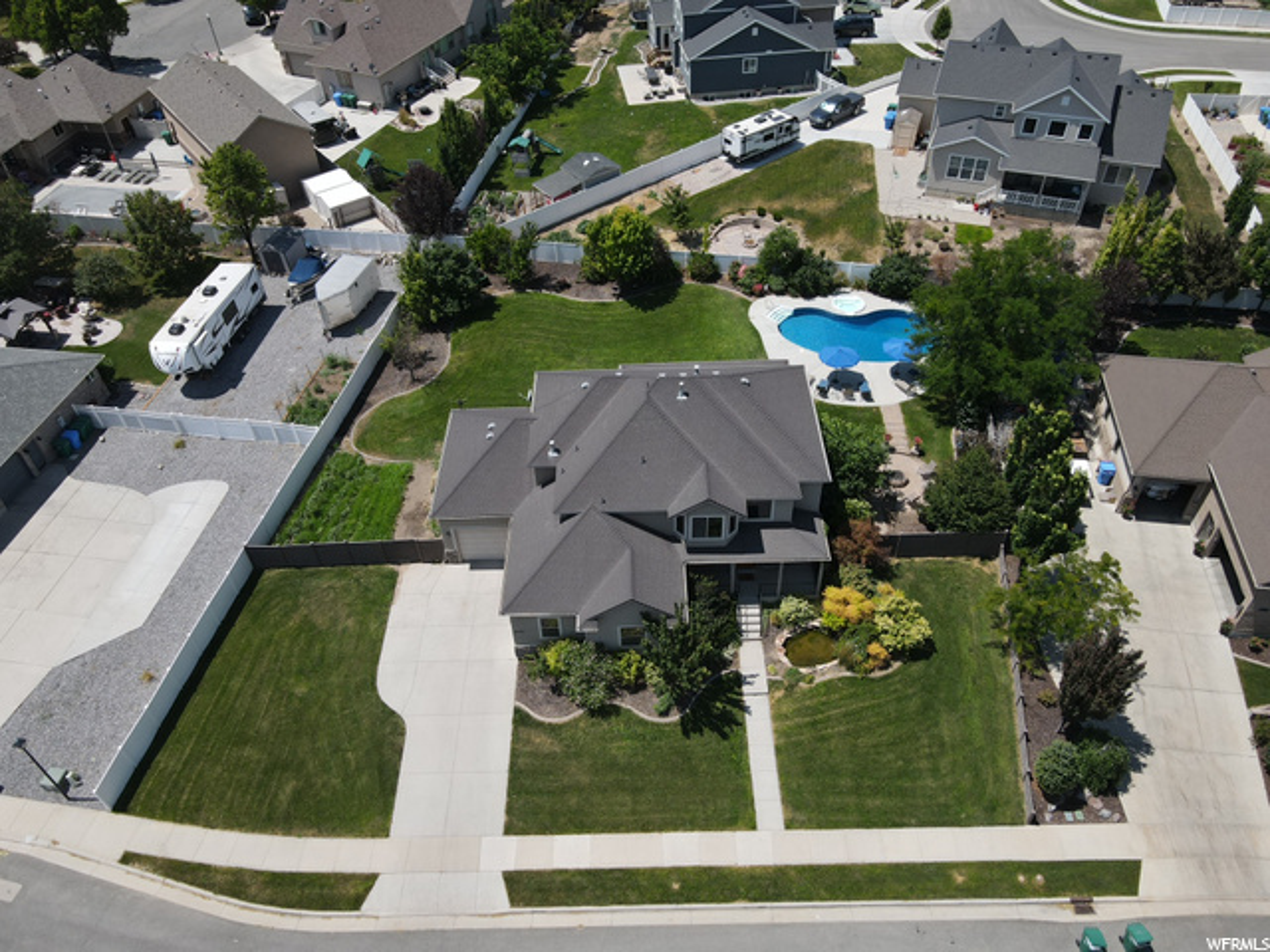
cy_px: 476
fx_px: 881
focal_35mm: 24
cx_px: 635
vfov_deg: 56.8
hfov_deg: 71.6
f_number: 2.8
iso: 110
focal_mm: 4.5
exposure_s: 1/800
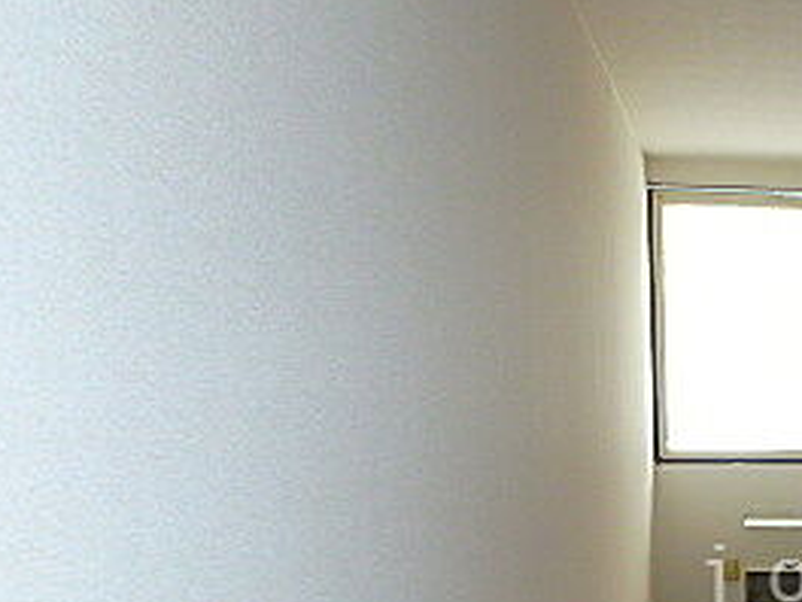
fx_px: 1182
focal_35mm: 51
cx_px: 908
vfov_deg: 27.2
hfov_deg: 32.4
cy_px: 575
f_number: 3.5
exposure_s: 1/50
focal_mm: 3.7
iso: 200
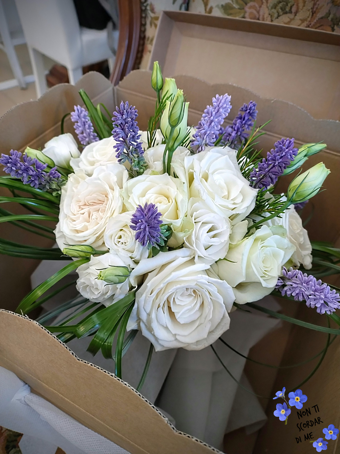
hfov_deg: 54.8
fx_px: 328
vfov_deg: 69.4
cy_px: 227
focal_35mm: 25
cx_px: 170
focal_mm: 4.71
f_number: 1.7
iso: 1056
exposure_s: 1/50
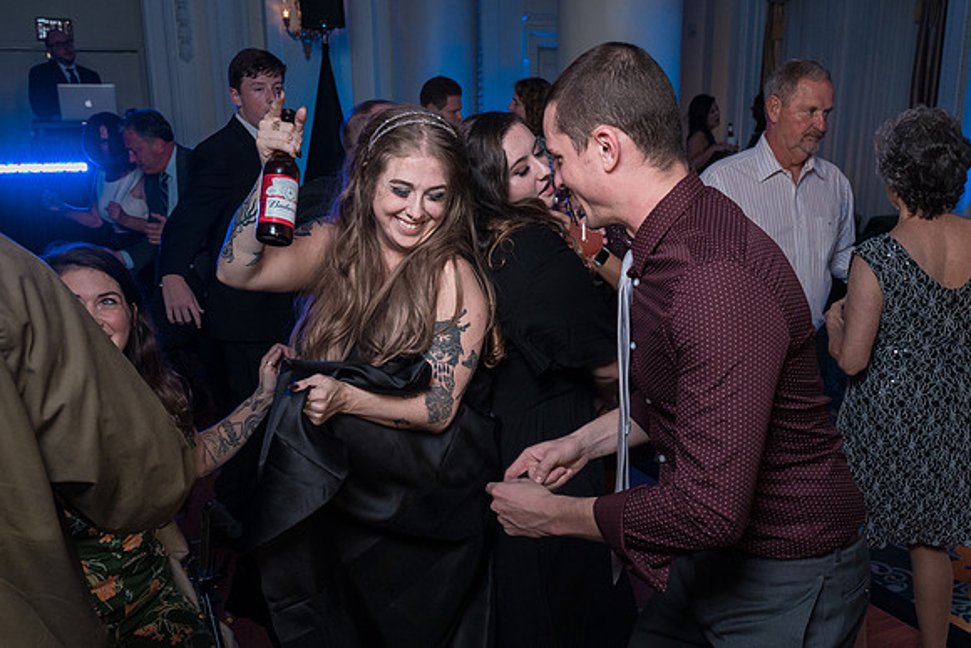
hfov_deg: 51.9
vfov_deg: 35.8
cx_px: 517
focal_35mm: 37
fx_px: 998
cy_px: 406
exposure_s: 1/200
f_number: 5.6
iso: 2000
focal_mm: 28
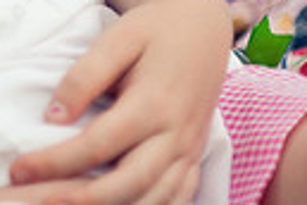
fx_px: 3257
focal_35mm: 382
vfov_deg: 3.6
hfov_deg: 5.3
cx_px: -214
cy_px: -205
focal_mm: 85
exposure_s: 1/1600
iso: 200
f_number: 1.8
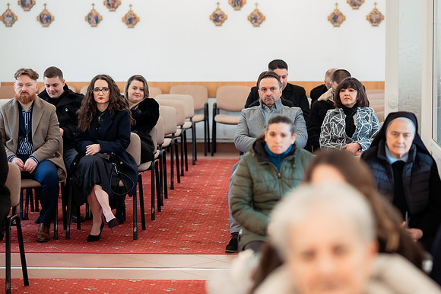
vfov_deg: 14.5
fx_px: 1154
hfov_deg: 21.6
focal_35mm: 94
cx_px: 242
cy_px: 135
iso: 1600
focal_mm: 85
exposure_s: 1/250
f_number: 2.2
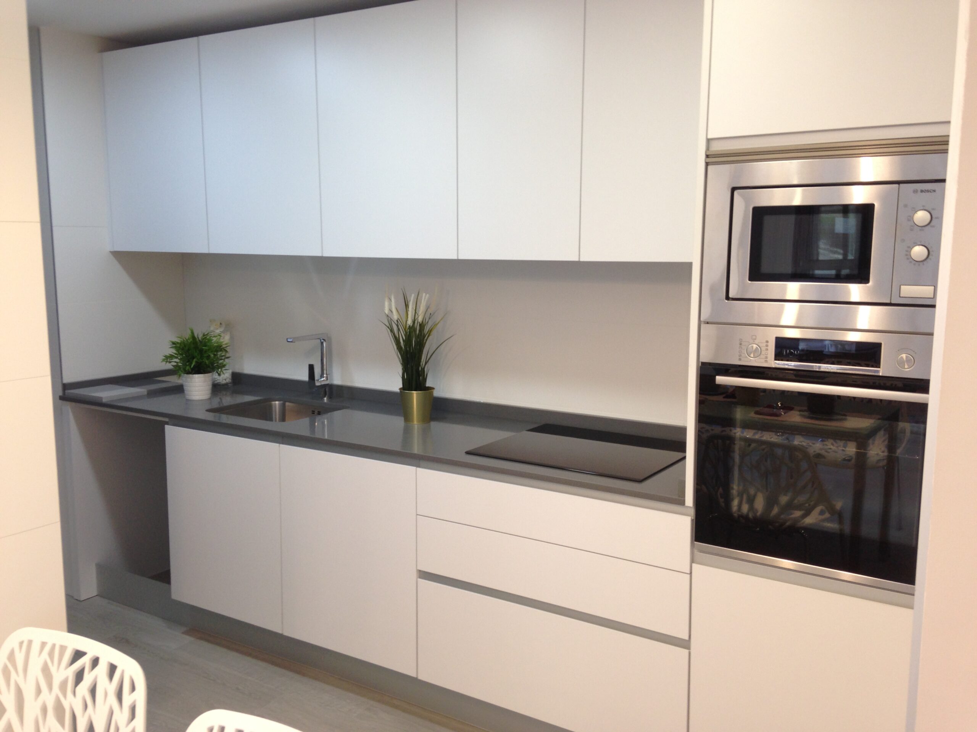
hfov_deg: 55.4
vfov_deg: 42.9
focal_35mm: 33
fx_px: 931
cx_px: 488
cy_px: 366
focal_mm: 4.12
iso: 50
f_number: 2.4
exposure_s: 1/20
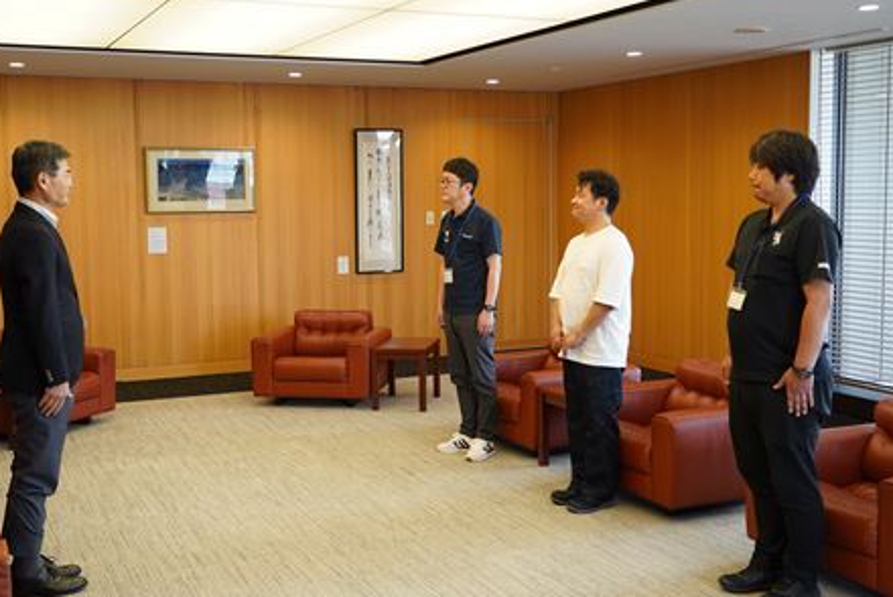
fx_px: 1042
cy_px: 285
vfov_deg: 31.9
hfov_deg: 46.3
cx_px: 412
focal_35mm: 42
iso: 1250
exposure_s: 1/250
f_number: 4
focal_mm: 37
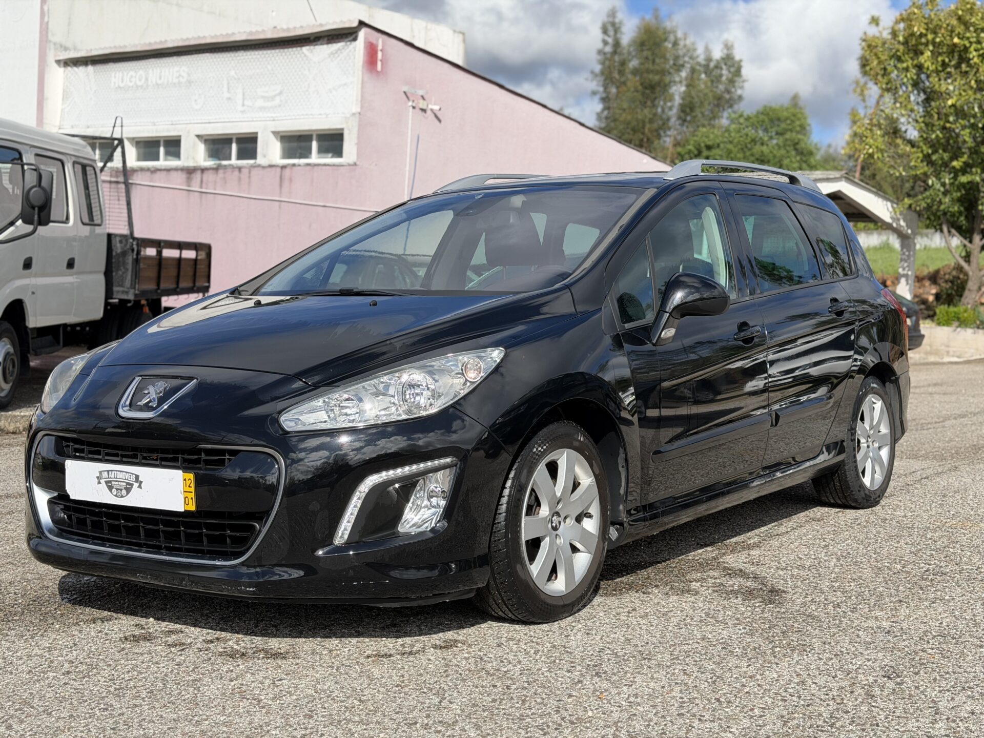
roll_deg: -3.7
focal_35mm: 48
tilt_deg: -3.8
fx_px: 1364
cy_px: 369
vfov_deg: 30.3
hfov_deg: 39.7
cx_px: 492
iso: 80
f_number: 1.78
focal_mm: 6.76
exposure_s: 1/2762
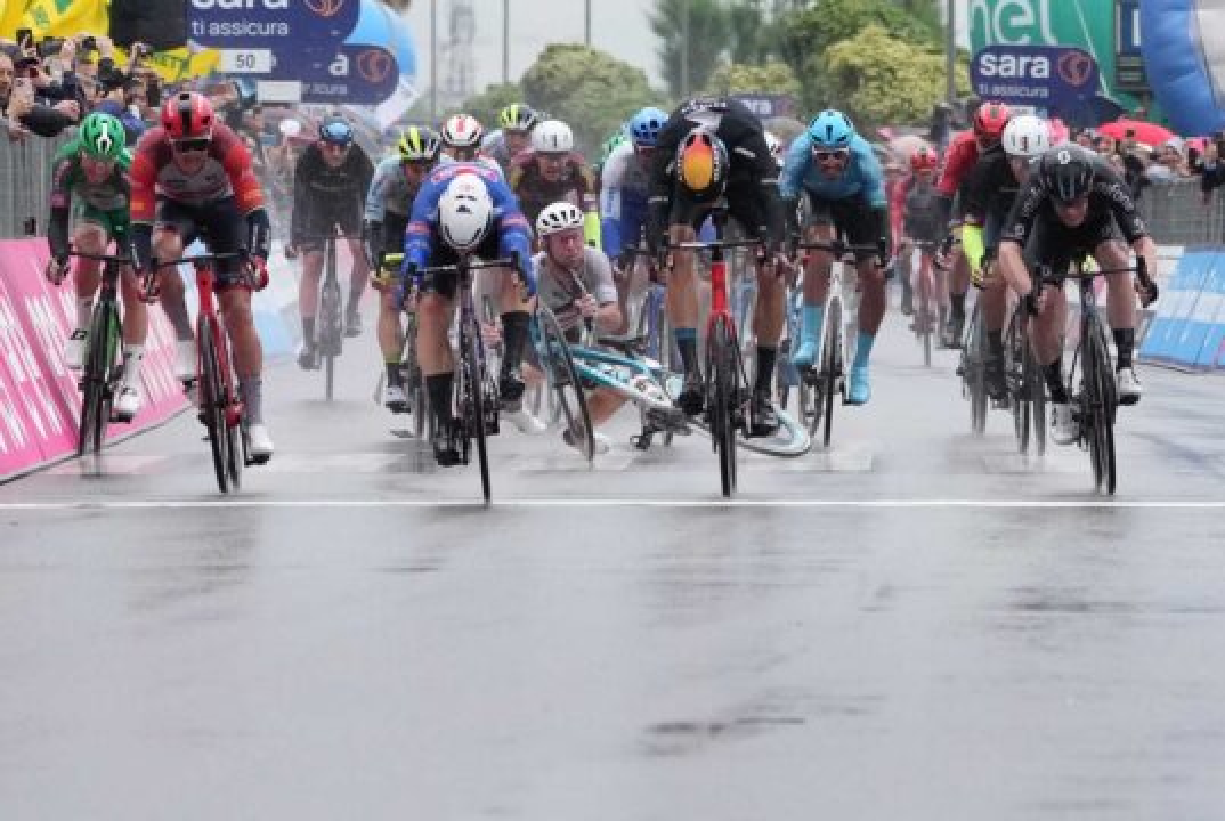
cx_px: 612
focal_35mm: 154
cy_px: 410
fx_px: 5249
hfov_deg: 13.3
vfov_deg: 8.9
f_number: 5.6
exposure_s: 1/2500
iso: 2000
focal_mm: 154
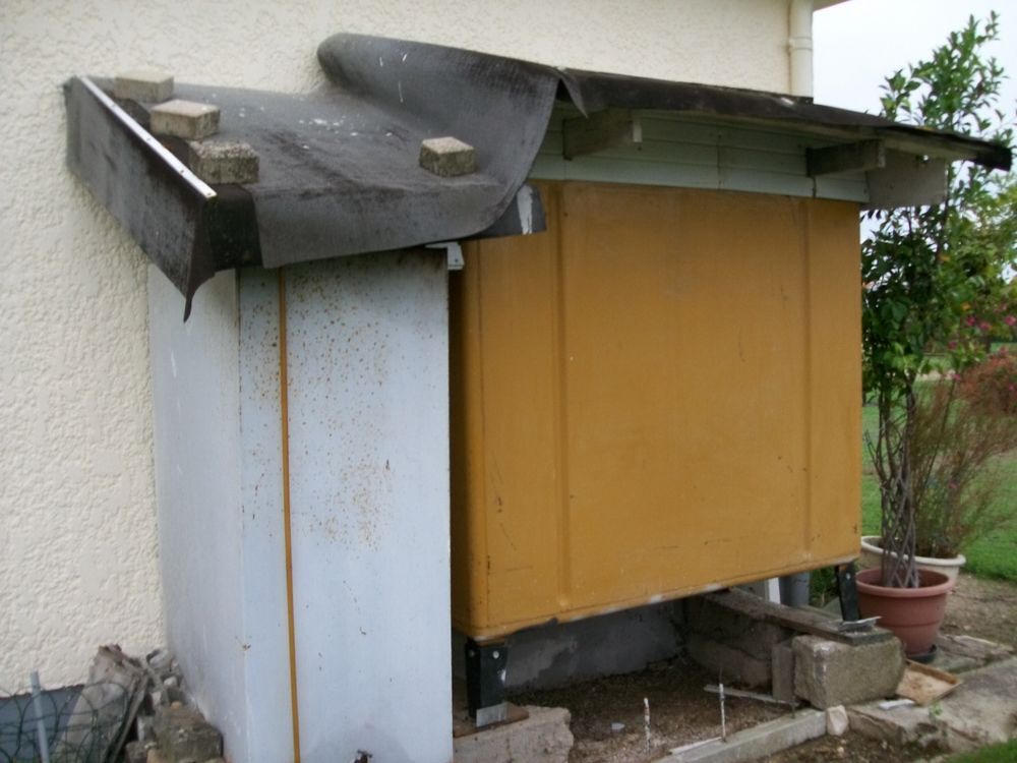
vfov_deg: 39.7
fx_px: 1058
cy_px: 382
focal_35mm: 36
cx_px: 508
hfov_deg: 51.4
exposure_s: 1/160
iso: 80
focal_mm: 6
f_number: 2.7
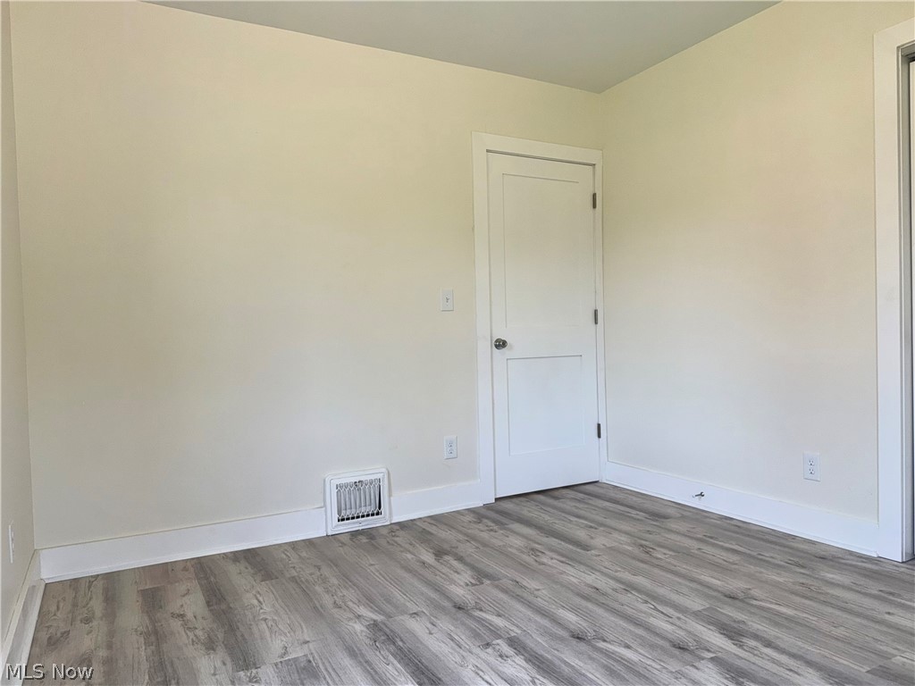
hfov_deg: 71.6
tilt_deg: -1.7
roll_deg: +1.6
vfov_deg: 56.8
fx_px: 634
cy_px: 343
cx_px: 458
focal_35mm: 24
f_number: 1.78
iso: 50
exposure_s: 1/120
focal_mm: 6.76
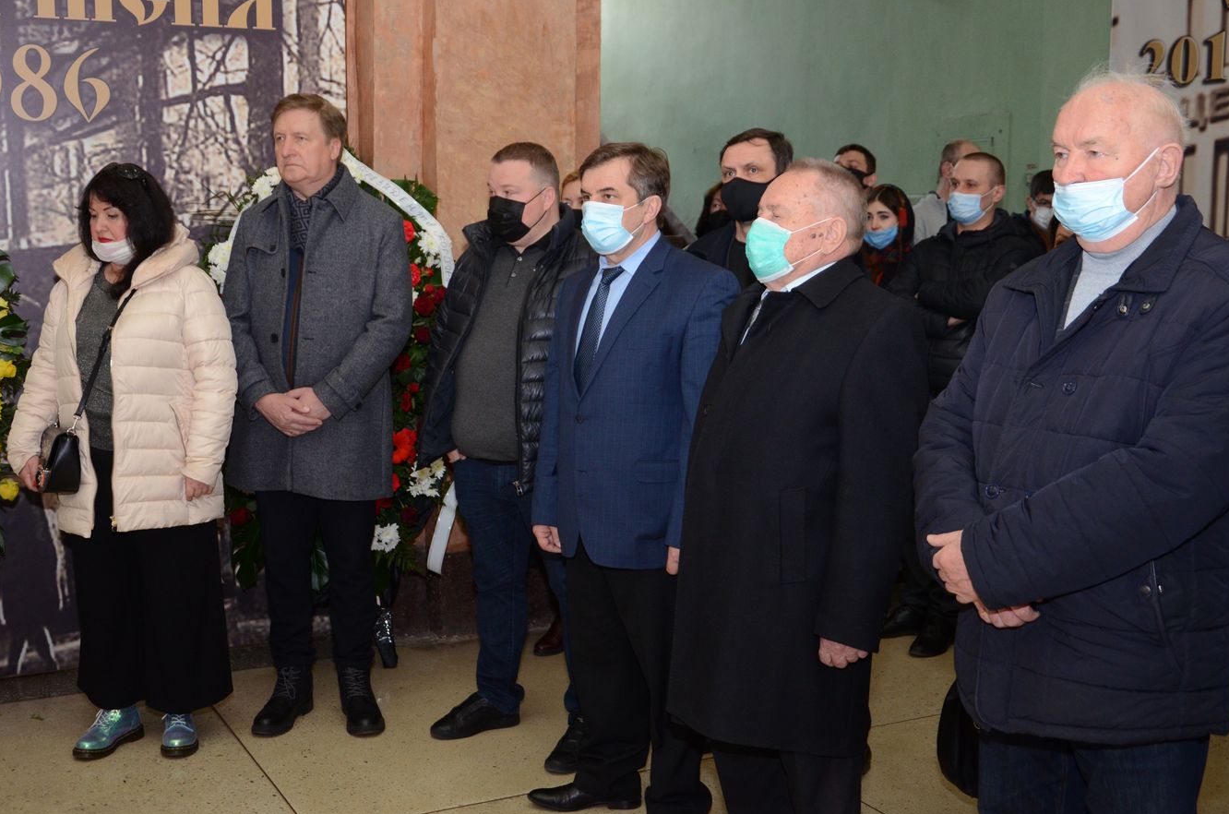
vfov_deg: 32.5
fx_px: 1397
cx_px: 600
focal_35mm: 41
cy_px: 396
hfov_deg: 47.5
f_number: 4
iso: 1000
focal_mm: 26
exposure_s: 1/250
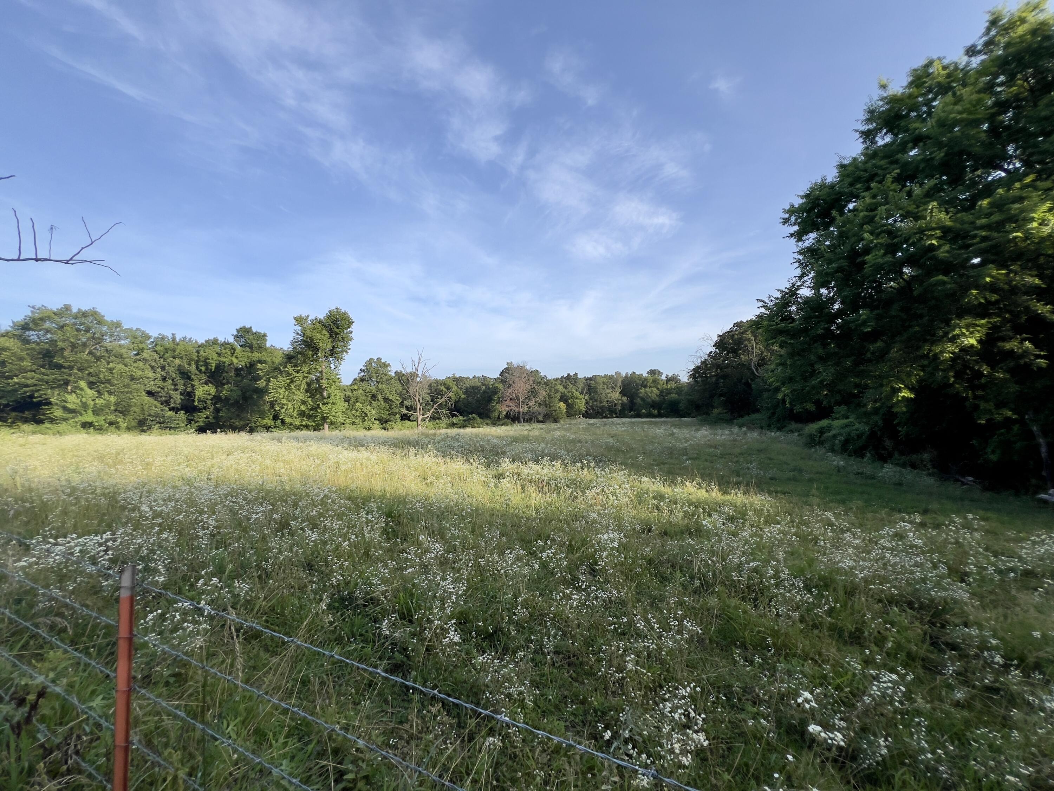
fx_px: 396
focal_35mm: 13
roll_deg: +1.9
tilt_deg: +2.8
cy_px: 396
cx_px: 527
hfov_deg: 106.2
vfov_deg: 89.9
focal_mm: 1.57
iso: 32
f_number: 1.8
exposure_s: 1/853
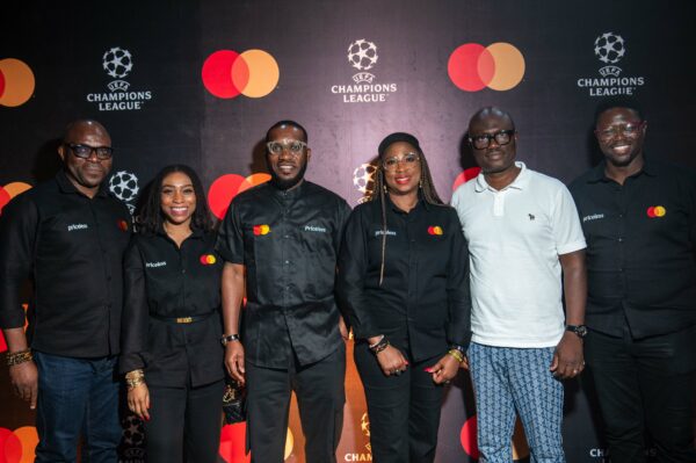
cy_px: 232
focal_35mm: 34
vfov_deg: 38.8
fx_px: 657
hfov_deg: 55.8
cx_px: 348
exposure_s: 1/200
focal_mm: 34
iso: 1600
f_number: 3.5
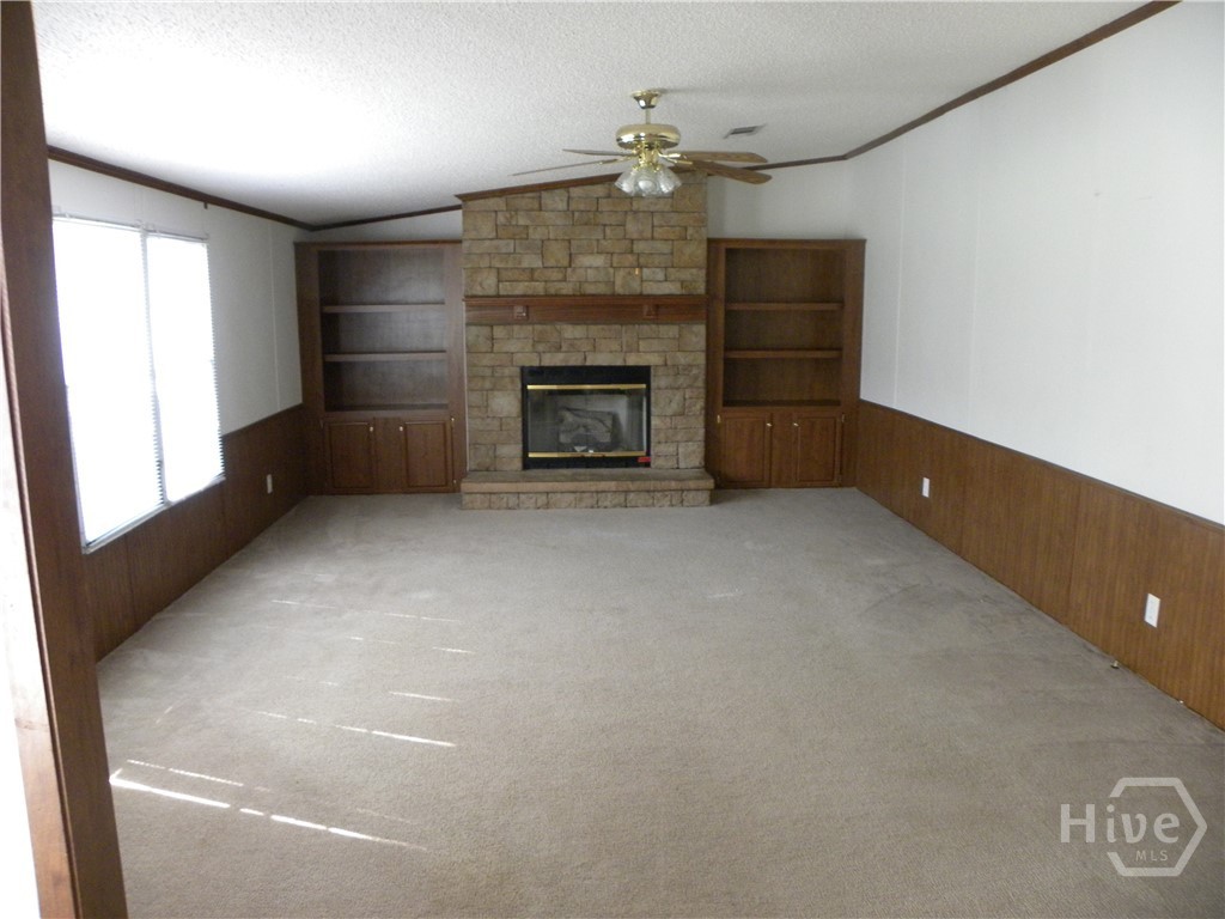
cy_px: 460
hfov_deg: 67.3
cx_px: 612
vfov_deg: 53.1
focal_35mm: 26
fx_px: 920
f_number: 2.8
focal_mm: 4.6
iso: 367
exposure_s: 1/60
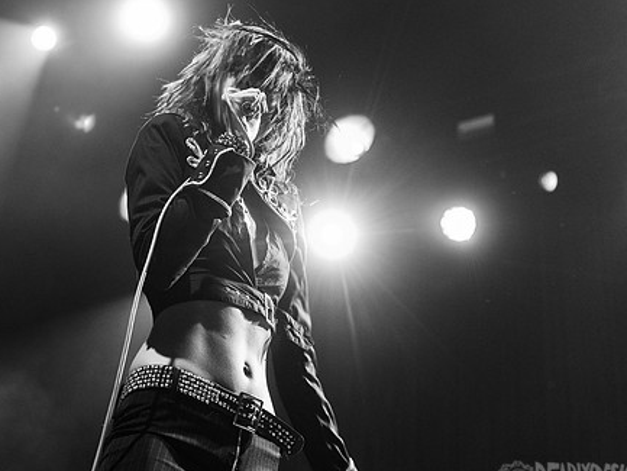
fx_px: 1250
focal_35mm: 69
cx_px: 207
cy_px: 180
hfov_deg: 28.0
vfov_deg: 21.3
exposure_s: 1/160
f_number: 3.2
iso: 2500
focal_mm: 44
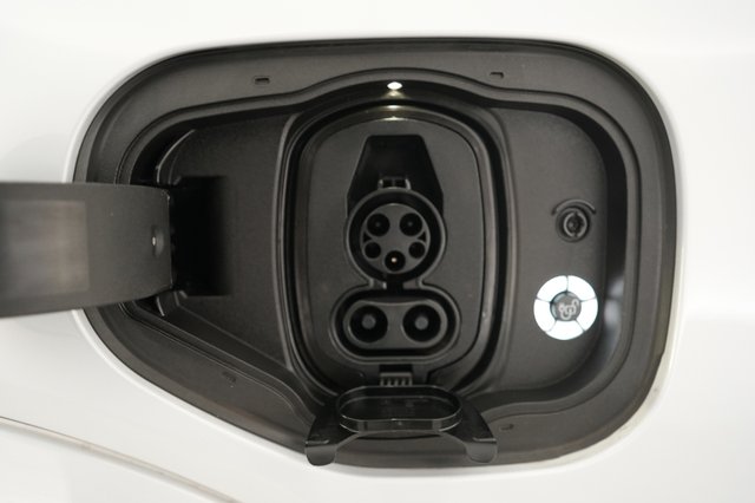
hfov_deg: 71.5
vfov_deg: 51.2
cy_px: 252
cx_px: 378
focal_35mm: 25
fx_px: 524
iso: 3200
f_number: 2.8
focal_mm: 25
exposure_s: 1/60
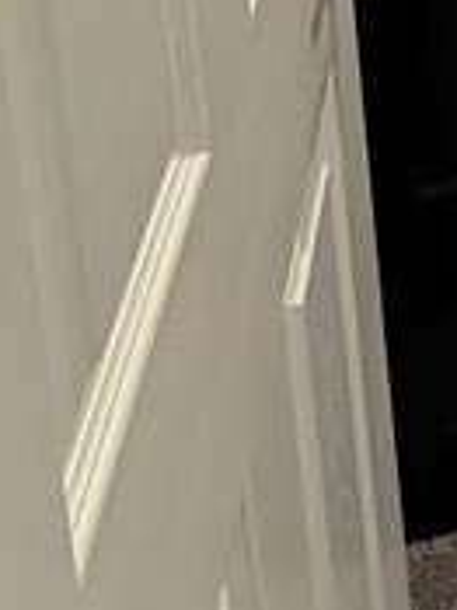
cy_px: -704
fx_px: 1445
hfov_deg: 14.6
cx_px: 938
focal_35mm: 82
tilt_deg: -9.9
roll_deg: +1.3
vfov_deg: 16.3
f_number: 2.2
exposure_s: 1/60
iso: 320
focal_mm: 2.22
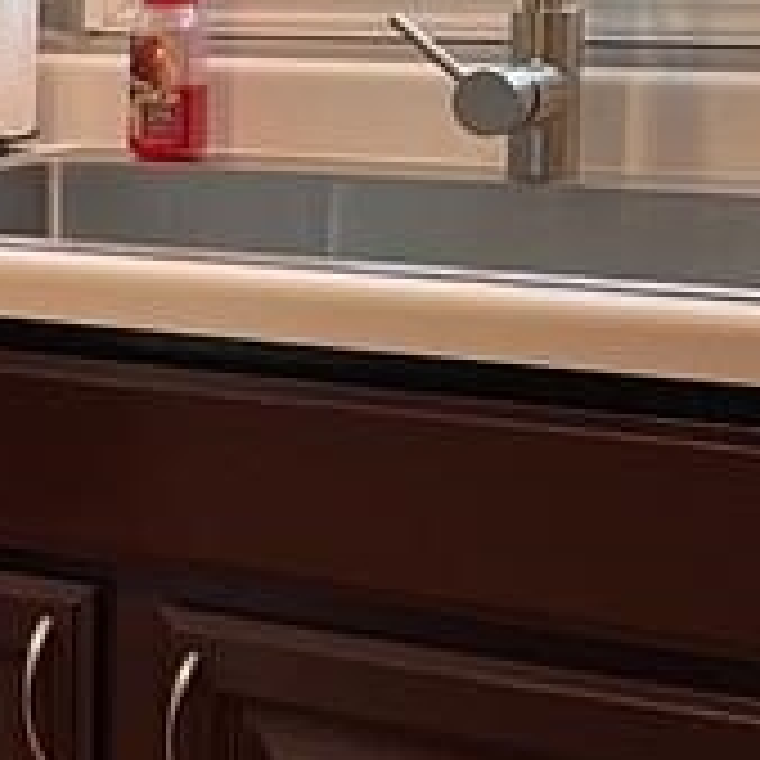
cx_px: -1034
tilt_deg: -10.3
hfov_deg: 10.8
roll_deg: +1.9
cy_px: 445
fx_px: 3453
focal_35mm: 139
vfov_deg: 12.6
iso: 80
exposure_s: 1/60
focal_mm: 5.7
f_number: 1.5
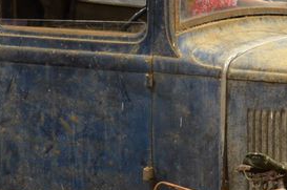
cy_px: 117
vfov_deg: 9.4
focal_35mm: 146
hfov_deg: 14.0
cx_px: 208
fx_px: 1162
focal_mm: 22
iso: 1000
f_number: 3.5
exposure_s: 1/30
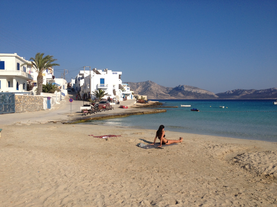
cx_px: 138
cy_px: 104
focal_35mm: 35
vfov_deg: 40.7
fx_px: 280
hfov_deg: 52.6
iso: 50
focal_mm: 4.28
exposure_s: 1/2907
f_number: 2.4
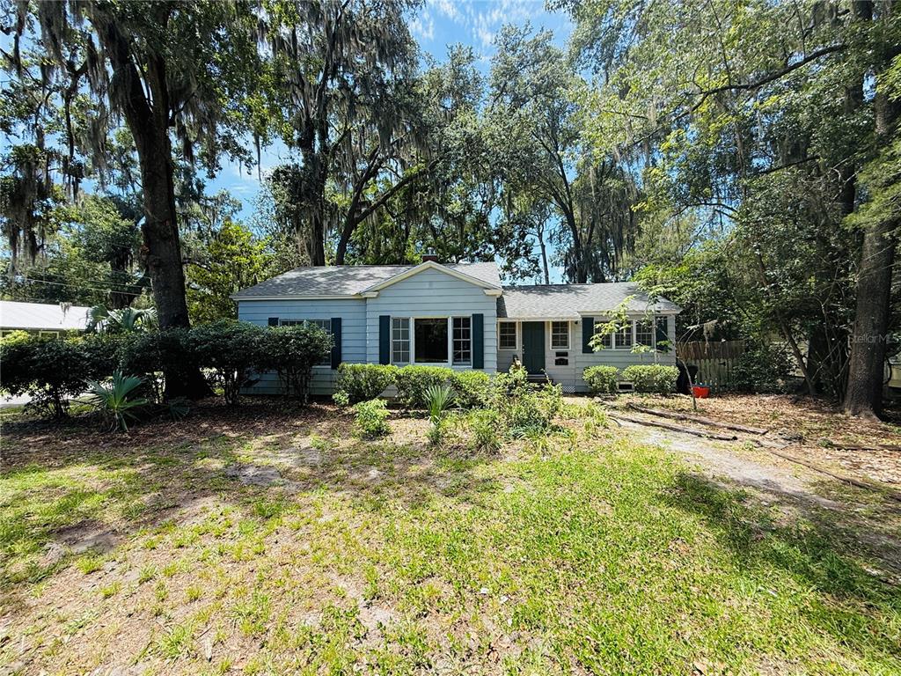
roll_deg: +0.0
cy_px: 338
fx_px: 364
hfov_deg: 102.1
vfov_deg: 85.7
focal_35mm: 14
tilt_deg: +0.9
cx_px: 450
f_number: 2.2
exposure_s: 1/465
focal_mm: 2.22
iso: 50
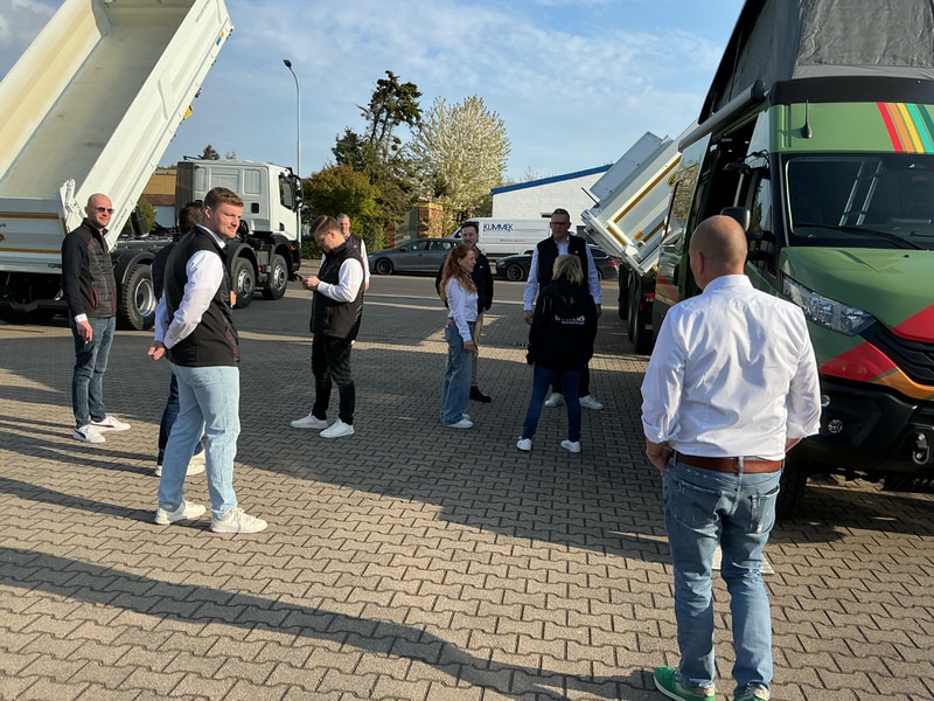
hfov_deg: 61.7
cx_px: 467
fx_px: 782
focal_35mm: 29
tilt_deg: -8.9
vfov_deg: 48.2
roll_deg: -2.0
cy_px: 350
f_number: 1.8
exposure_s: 1/1144
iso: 25
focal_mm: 3
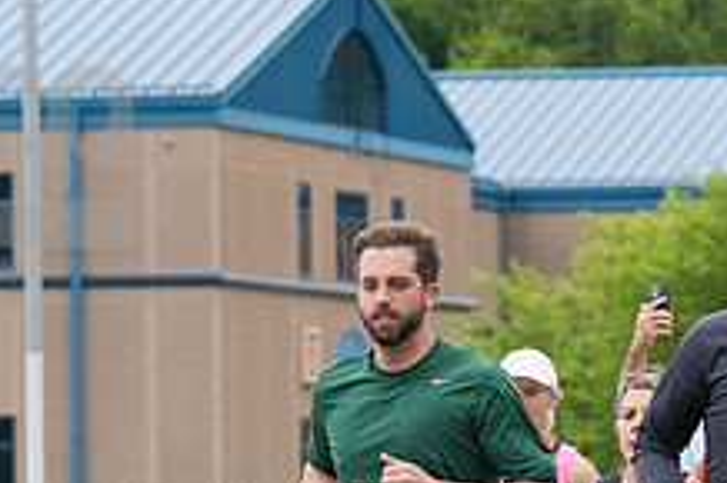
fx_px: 10049
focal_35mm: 498
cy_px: 616
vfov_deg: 2.8
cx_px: 504
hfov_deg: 4.1
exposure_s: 1/1250
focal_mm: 125
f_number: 5.6
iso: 2000
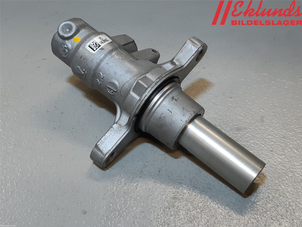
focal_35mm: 26
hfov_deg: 67.3
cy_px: 114
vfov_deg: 53.1
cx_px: 151
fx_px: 227
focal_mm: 3.93
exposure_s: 1/100
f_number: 1.7
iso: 64
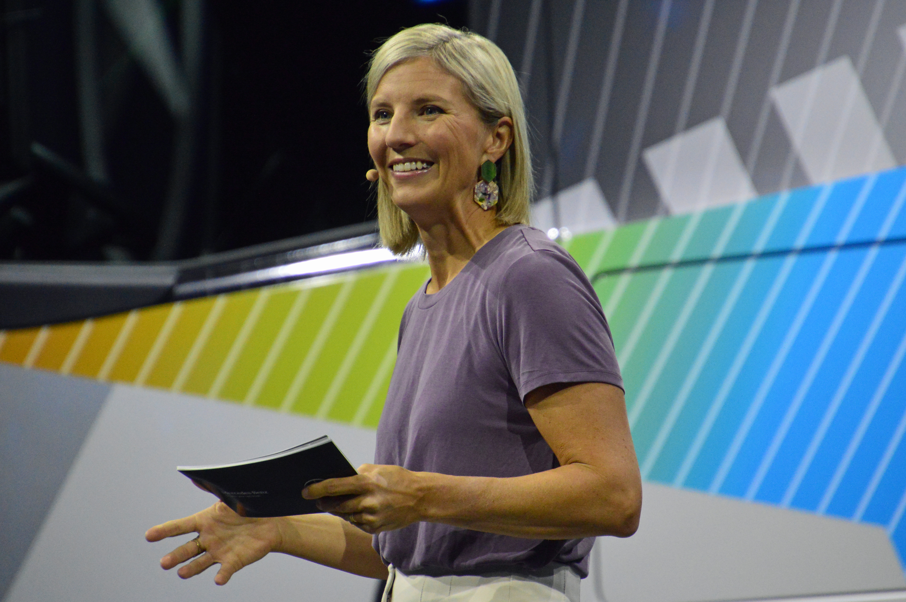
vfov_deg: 3.4
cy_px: 301
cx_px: 453
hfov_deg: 5.1
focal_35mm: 405
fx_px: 10183
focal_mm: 270
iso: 2800
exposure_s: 1/500
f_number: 6.3
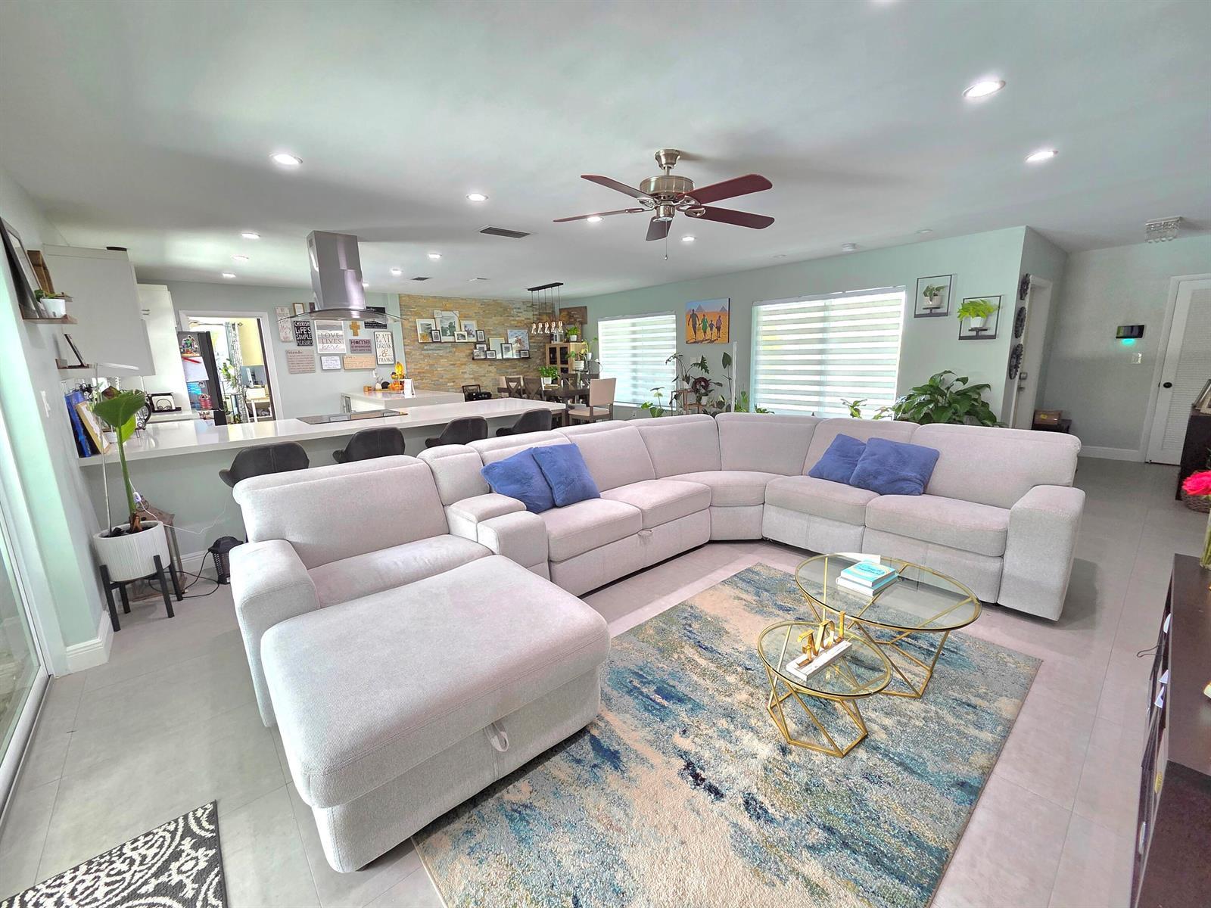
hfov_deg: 106.2
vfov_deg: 89.9
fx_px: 455
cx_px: 606
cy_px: 454
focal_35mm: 13
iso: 160
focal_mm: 2.2
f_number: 2.2
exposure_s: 1/60.2
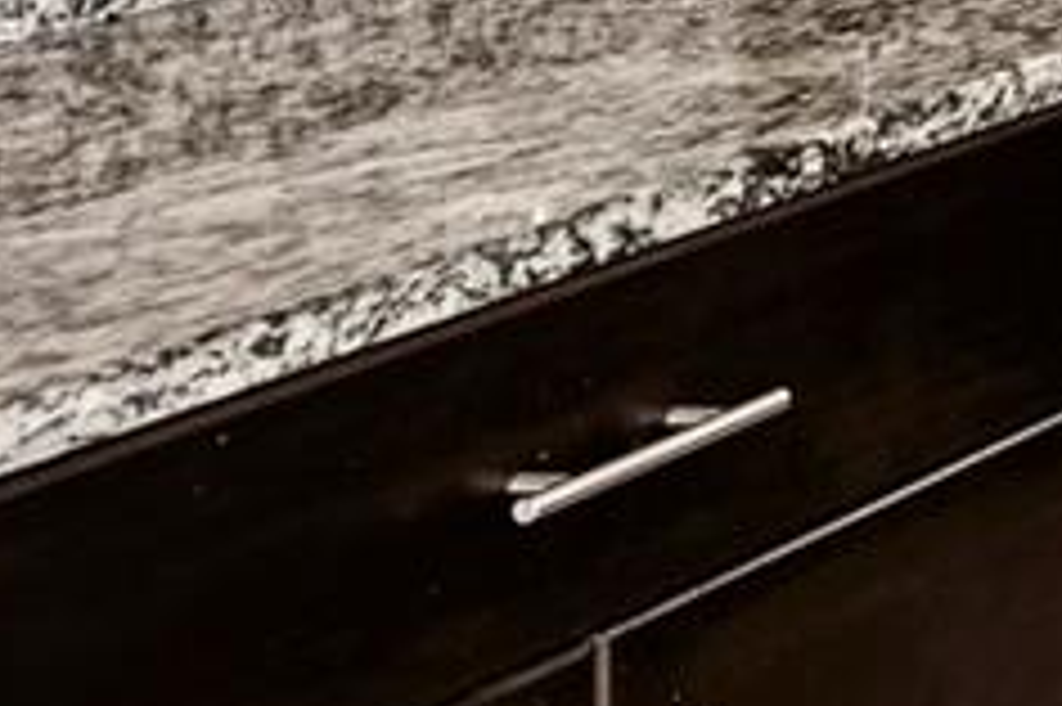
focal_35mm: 95
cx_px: 3254
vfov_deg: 12.4
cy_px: -794
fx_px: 2800
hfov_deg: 11.2
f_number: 8
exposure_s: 1/1.25
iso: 100
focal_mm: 14
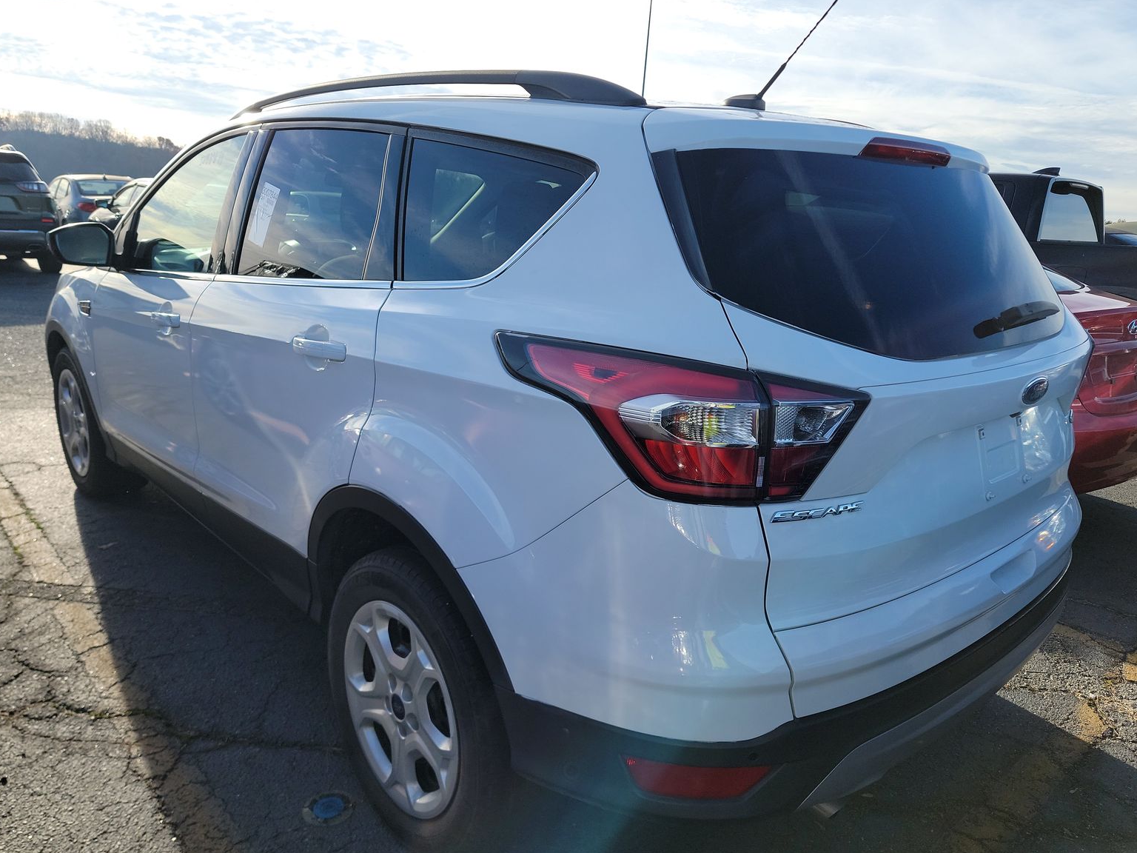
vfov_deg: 54.9
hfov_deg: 69.4
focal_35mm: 25
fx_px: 821
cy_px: 441
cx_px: 571
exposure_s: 1/558
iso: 50
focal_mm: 6.7
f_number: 1.8
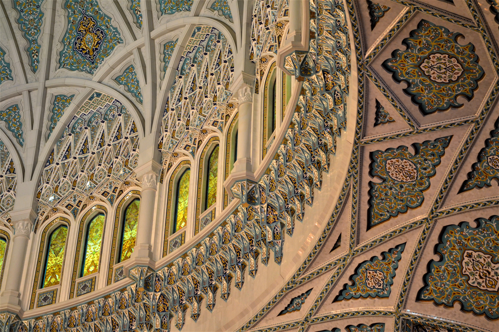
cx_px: 250
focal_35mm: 90
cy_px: 166
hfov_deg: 22.6
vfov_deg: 15.2
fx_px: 1247
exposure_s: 1/125
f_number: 2.8
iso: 1250
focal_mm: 60
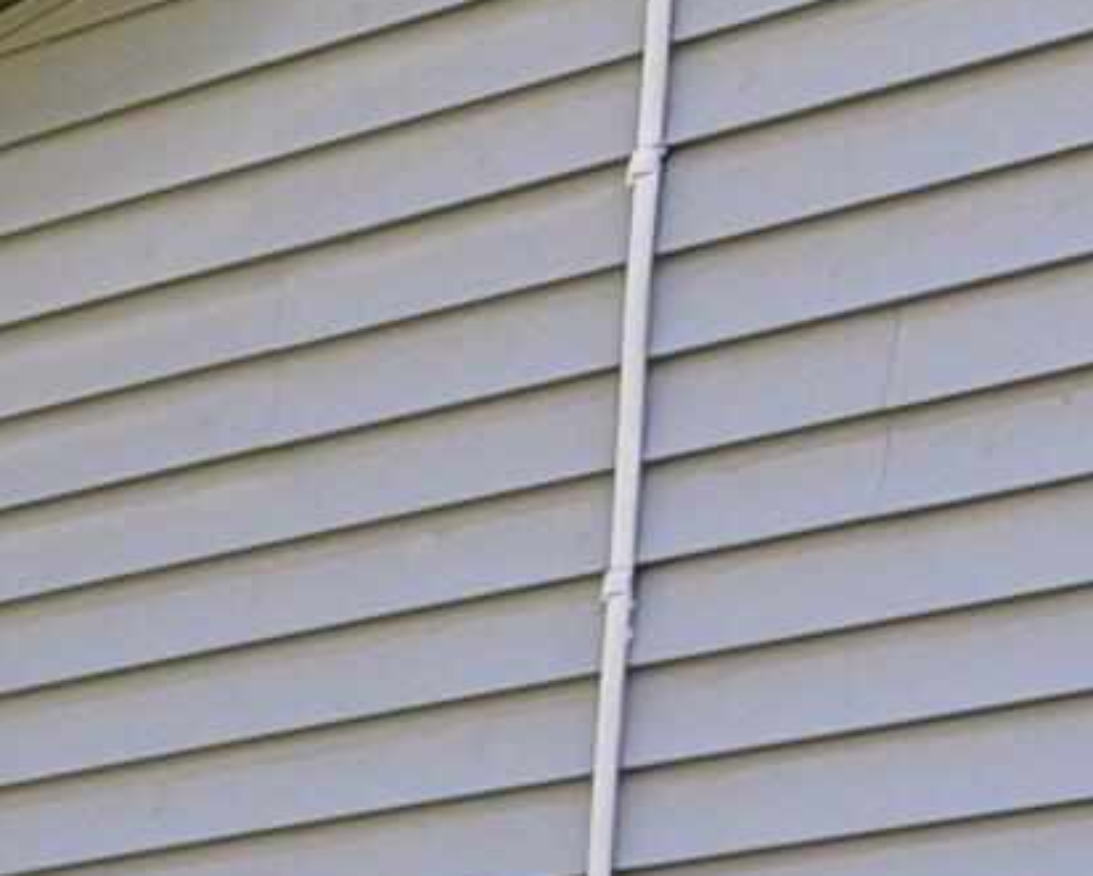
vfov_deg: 7.6
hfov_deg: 9.8
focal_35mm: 170
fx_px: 5503
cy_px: 2874
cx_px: -1622
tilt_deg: -10.2
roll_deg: +0.4
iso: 64
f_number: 1.8
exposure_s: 1/384
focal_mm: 6.93
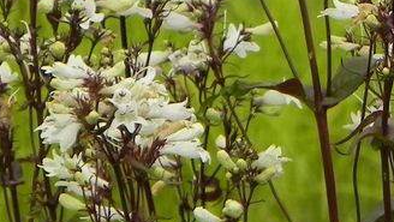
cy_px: 85
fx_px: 15723
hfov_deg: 1.4
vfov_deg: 0.8
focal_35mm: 1504
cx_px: 410
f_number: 5.6
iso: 160
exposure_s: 1/400
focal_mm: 75.7
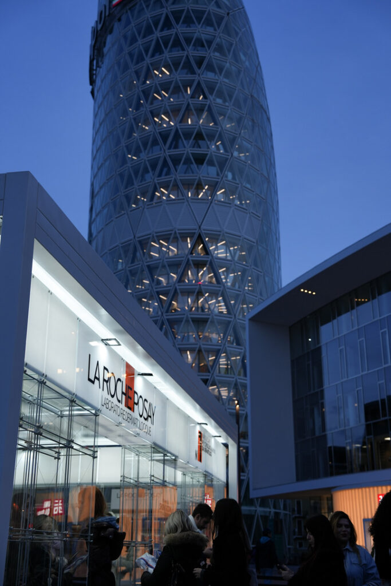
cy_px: 293
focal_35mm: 46
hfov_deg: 29.3
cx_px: 196
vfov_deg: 42.7
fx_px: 749
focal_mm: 46
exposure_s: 1/250
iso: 250
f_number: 4
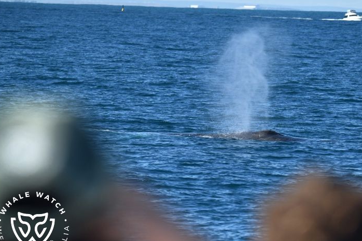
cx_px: 201
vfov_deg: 4.6
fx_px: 2996
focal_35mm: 298
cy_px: 129
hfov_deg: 6.9
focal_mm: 260
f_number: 5.6
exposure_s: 1/8000
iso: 1400
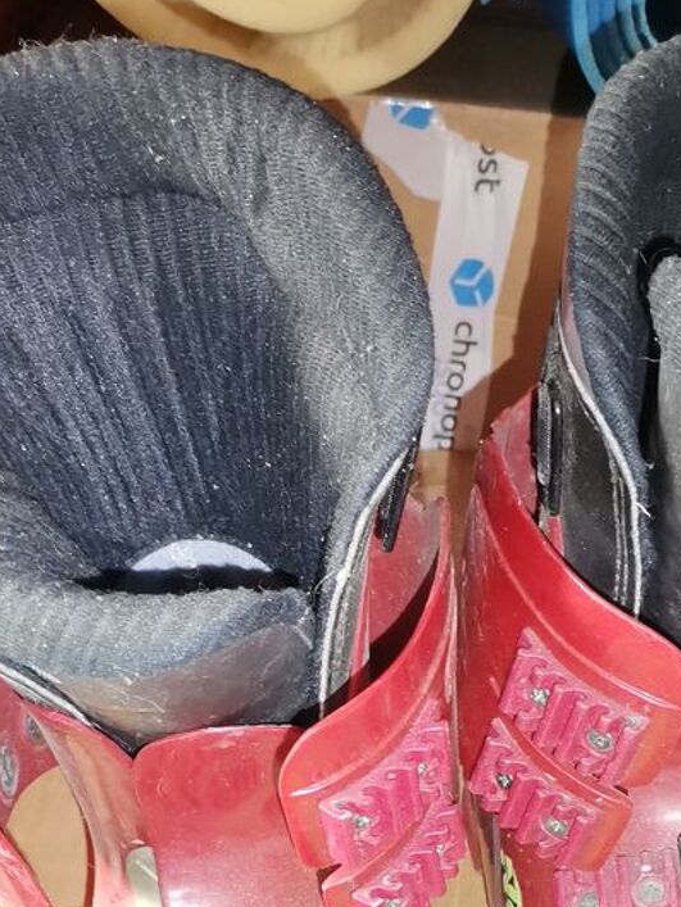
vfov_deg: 36.3
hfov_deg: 29.6
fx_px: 1284
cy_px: 833
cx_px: 414
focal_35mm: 49
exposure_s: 1/50
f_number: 1.8
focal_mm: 4.75
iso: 400
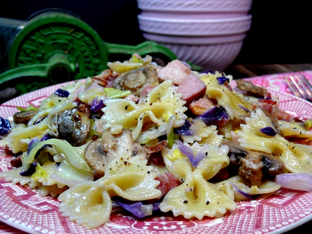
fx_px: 315
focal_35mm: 35
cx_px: 156
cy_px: 117
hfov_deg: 52.6
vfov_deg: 40.7
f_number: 2.8
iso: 100
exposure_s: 1/60
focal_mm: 7.4
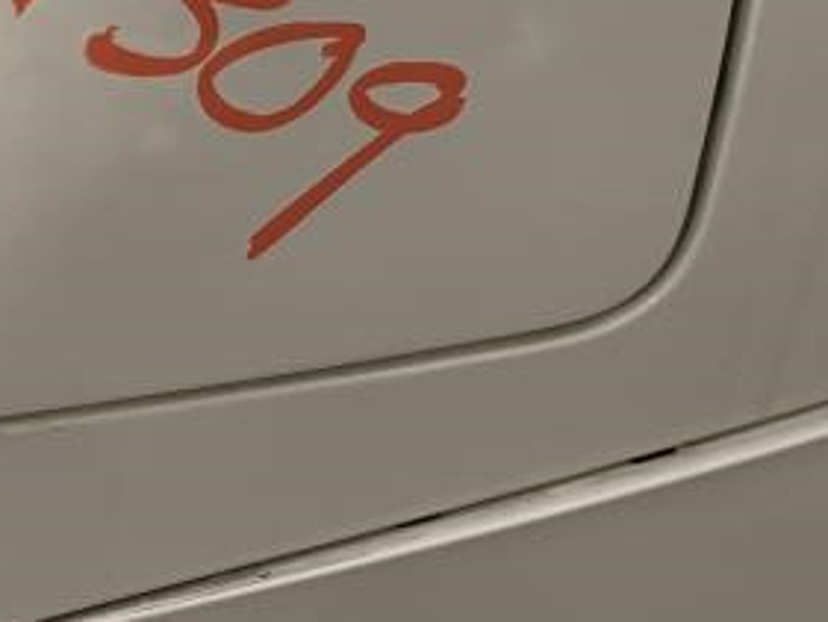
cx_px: 153
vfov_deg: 19.4
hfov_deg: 25.8
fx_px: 1771
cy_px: 12
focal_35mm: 74
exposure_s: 1/60
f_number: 1.8
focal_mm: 4.25
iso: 200
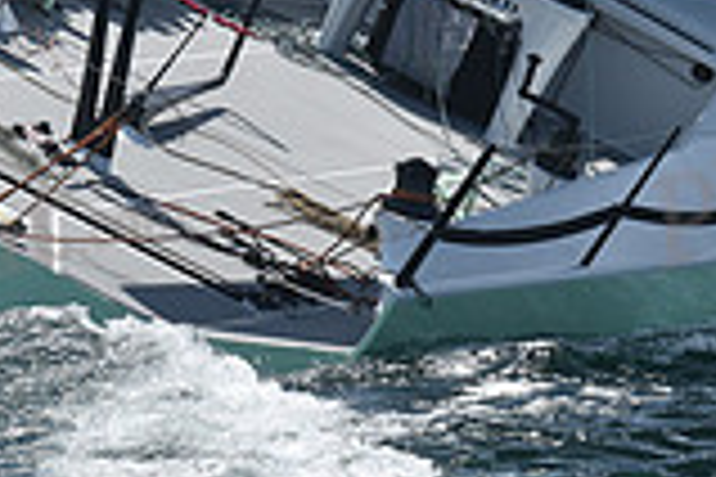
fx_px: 11594
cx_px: 423
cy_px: -20
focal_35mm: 583
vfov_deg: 2.4
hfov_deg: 3.5
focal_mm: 160
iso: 250
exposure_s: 1/800
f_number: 11
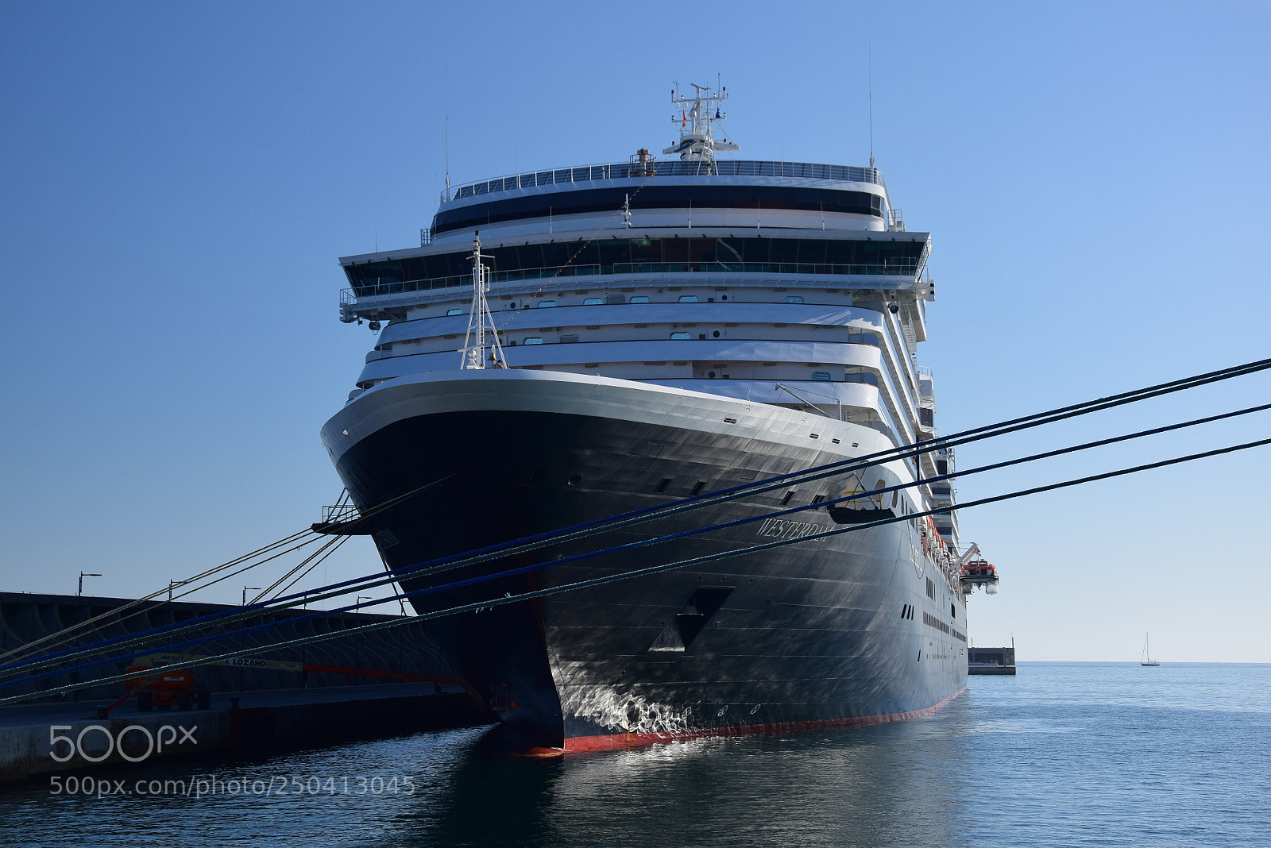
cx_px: 636
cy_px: 424
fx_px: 2225
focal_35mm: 63
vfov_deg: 21.6
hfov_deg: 31.9
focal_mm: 42
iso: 320
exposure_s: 1/320
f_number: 9
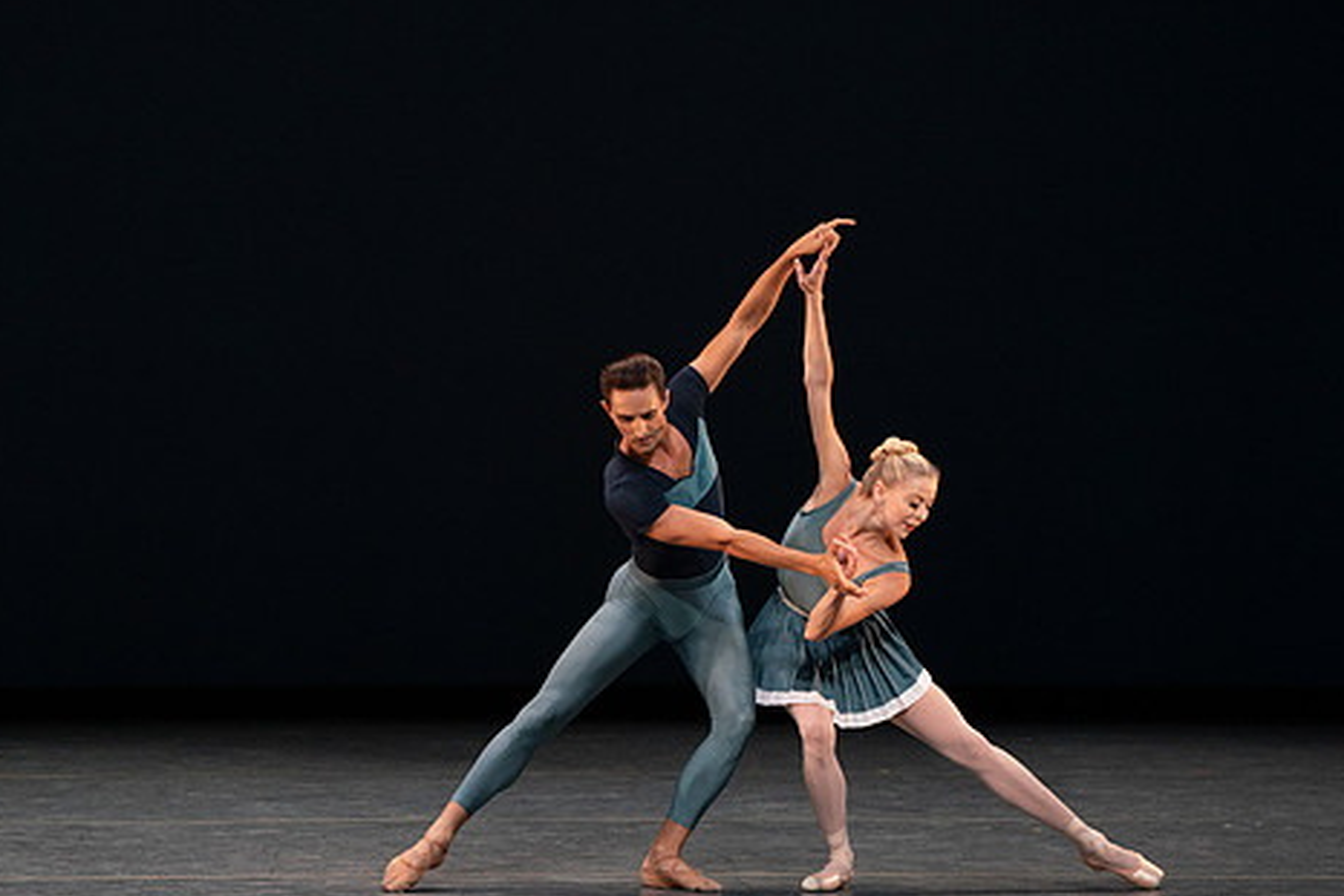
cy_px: 511
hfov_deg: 5.5
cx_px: 585
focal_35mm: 377
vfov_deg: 3.6
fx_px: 14078
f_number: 8
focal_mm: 303
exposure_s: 1/400
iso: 5000
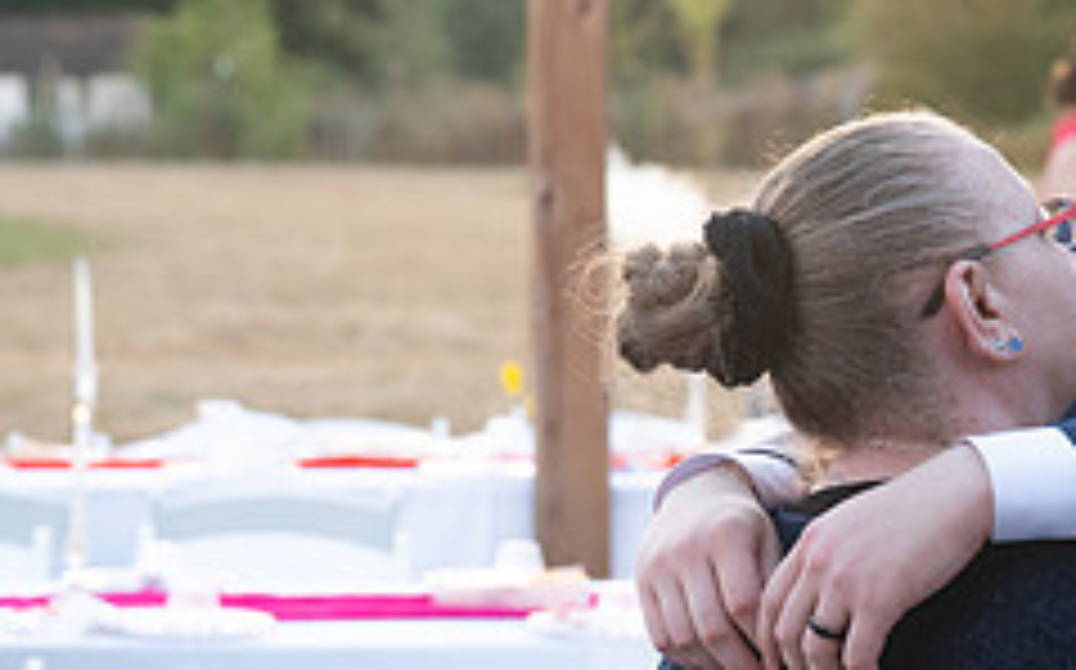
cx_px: 900
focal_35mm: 161
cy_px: 461
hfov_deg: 12.9
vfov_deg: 8.1
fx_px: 4718
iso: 2000
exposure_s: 1/500
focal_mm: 65
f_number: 4
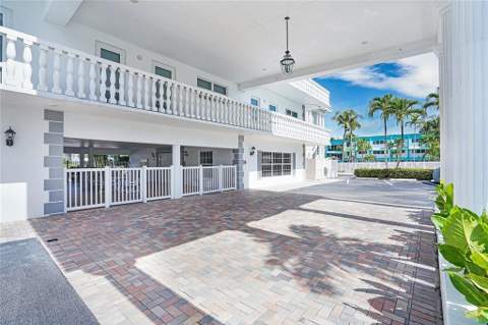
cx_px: 244
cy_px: 162
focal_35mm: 16
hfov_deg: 96.8
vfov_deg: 73.6
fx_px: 217
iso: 125
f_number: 5.6
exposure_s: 1/320
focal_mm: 16
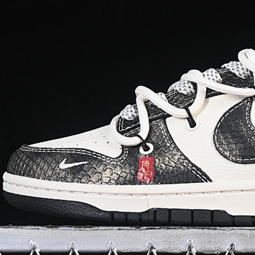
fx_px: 1475
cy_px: 79
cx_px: 246
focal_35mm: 177
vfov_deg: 9.9
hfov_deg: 9.8
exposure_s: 1/80
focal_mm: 50
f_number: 7.1
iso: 160
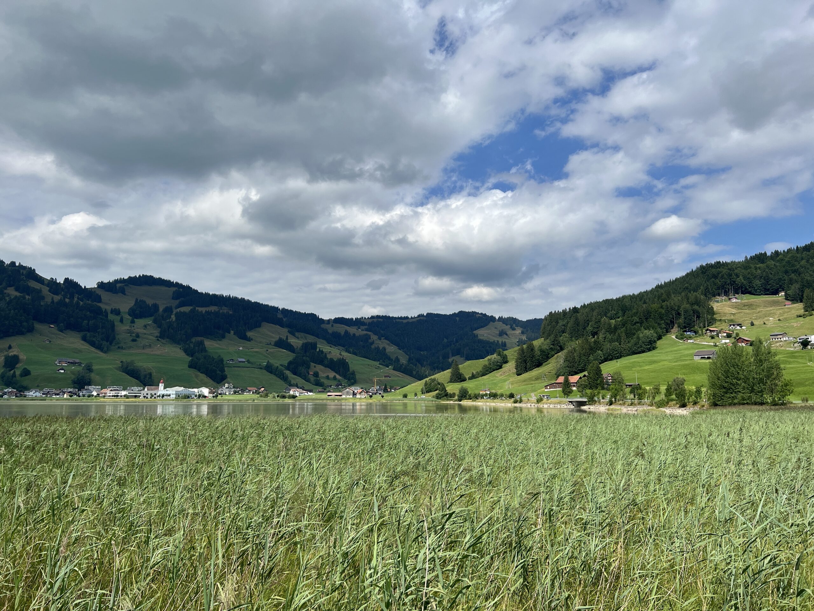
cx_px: 407
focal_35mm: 26
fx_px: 611
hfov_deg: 67.3
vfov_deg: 53.1
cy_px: 306
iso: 50
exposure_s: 1/6993
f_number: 1.5
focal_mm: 5.7
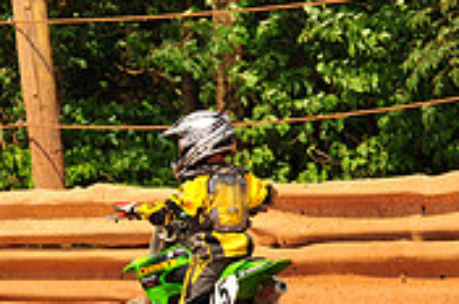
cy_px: 233
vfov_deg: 2.1
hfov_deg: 3.1
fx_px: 8438
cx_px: 220
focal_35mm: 663
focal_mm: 200
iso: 200
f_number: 9
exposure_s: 1/400
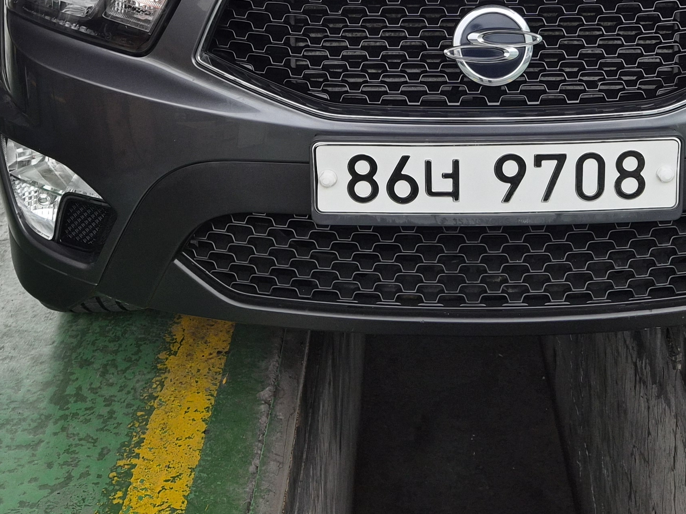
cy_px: -56
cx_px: 442
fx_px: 1070
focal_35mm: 54
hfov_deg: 35.3
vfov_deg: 25.1
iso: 64
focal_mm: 5.4
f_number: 1.8
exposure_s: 1/359
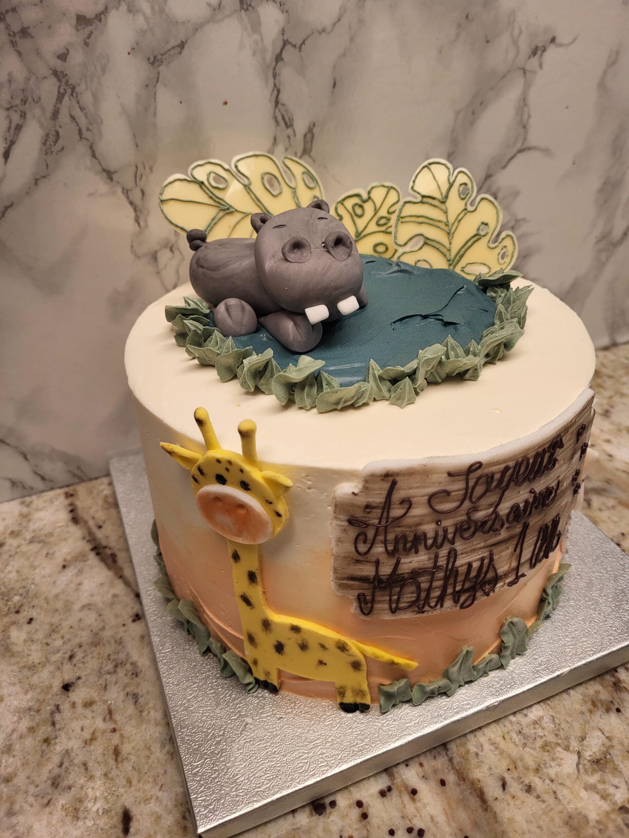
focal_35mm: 26
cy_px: 419
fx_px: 630
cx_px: 314
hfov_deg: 53.1
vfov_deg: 67.3
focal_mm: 5.4
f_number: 1.8
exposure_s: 1/70
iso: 50
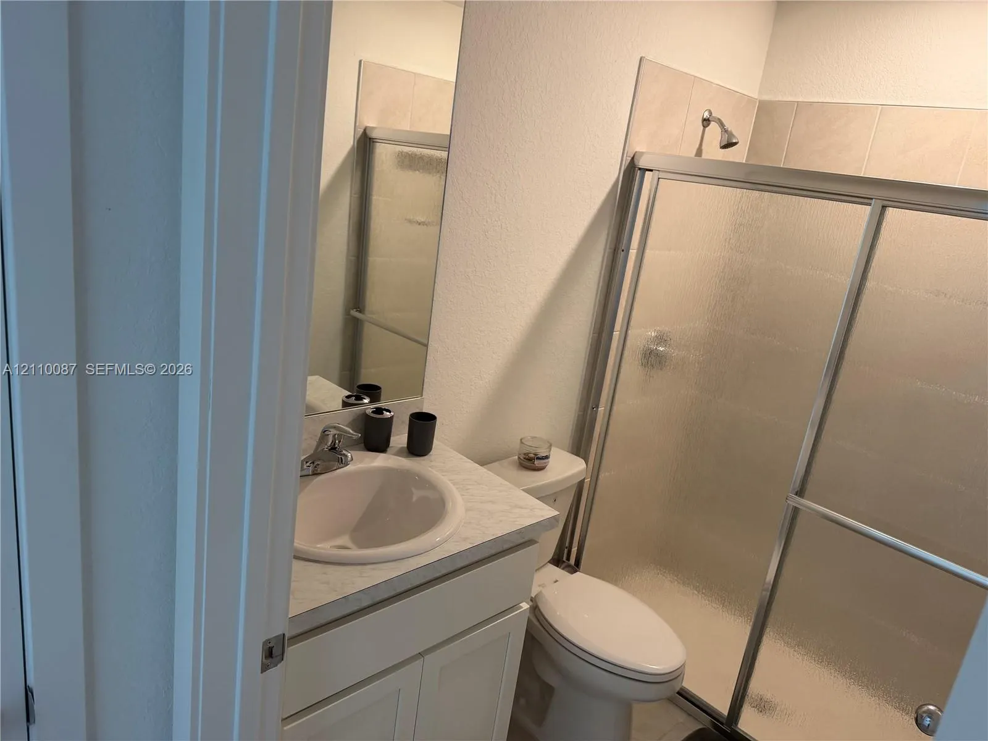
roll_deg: -6.9
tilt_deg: -16.7
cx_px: 494
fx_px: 685
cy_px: 370
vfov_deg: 56.8
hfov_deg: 71.6
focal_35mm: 24
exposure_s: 1/60
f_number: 1.78
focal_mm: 6.76
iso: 125
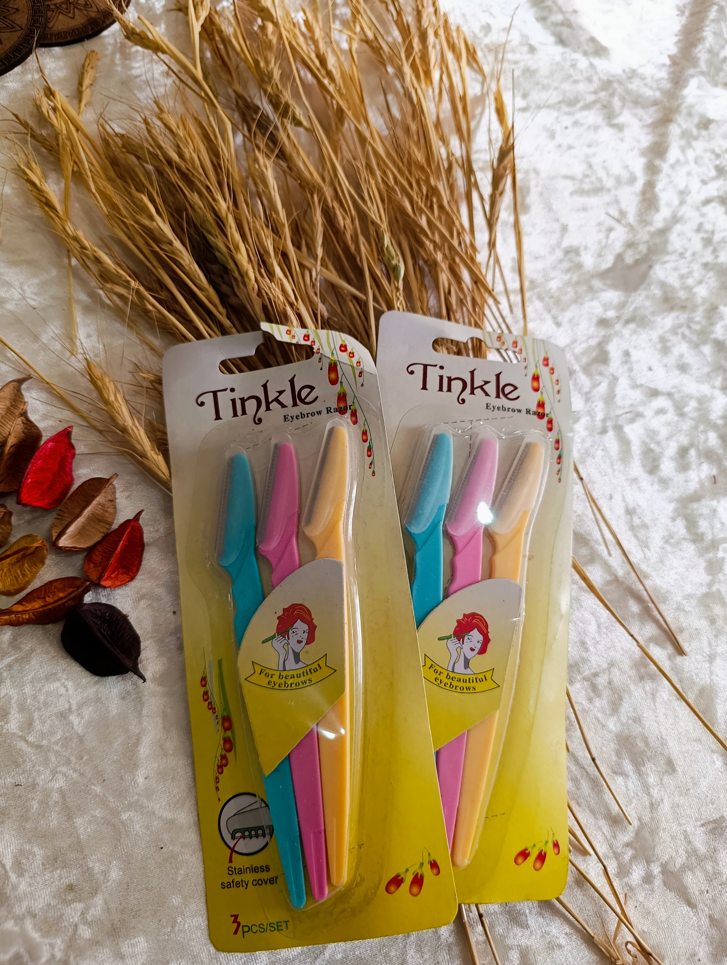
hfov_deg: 56.9
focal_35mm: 24
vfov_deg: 71.5
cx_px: 378
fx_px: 670
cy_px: 473
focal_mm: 6.11
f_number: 1.65
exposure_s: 1/100
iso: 123
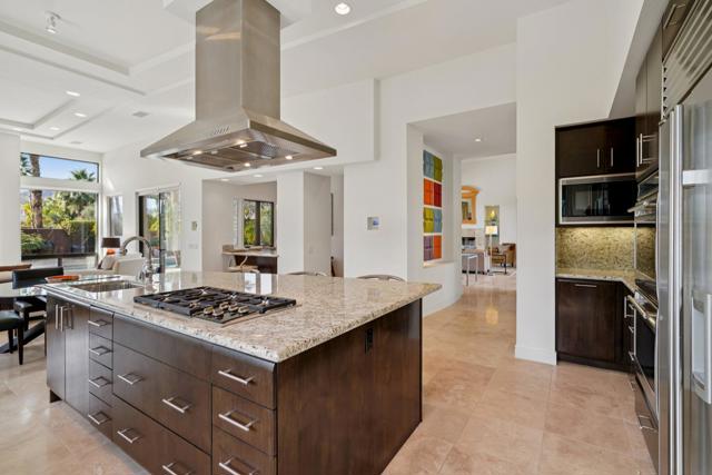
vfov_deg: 73.8
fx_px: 316
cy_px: 238
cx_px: 356
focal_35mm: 16
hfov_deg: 96.7
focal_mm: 16
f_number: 8
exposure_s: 1/30
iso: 250
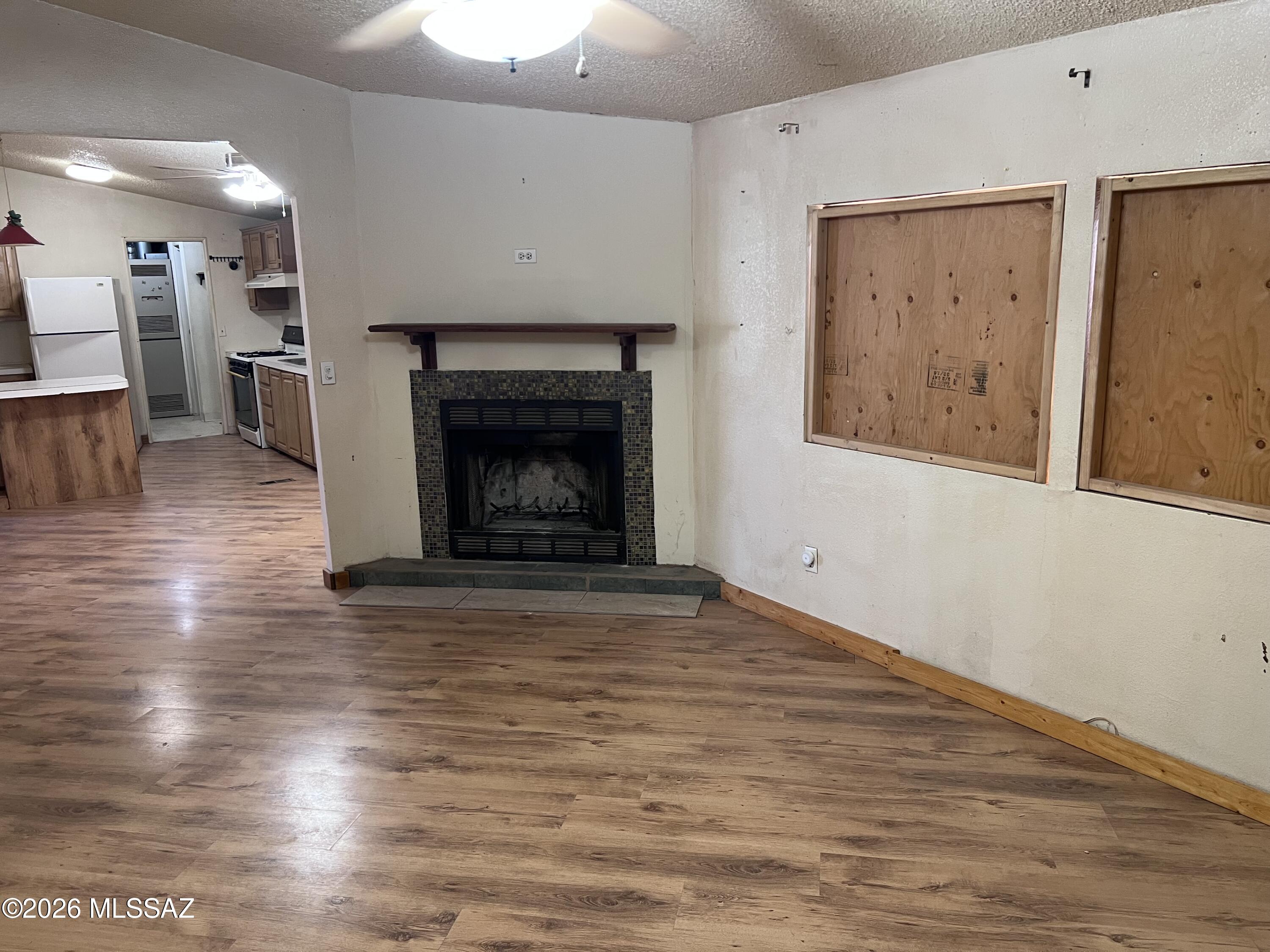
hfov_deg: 67.3
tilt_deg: -12.3
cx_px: 635
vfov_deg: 53.1
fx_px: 954
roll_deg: +2.0
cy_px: 476
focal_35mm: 26
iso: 125
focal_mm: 5.7
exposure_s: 1/60
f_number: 1.5
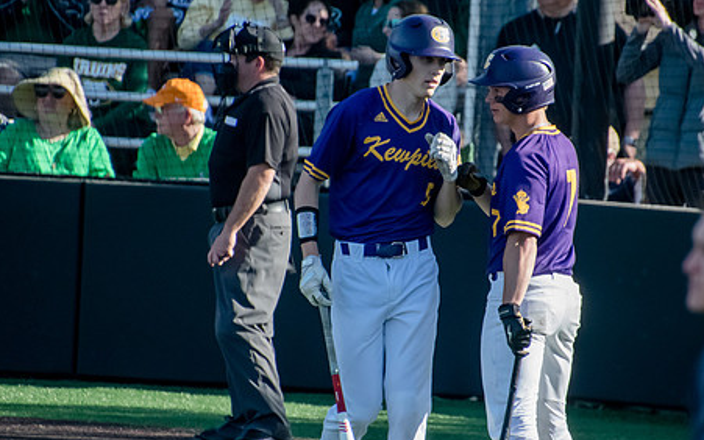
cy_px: 225
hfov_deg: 2.7
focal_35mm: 787
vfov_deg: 1.7
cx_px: 409
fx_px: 15101
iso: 2500
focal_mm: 400
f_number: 6.3
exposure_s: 1/2500
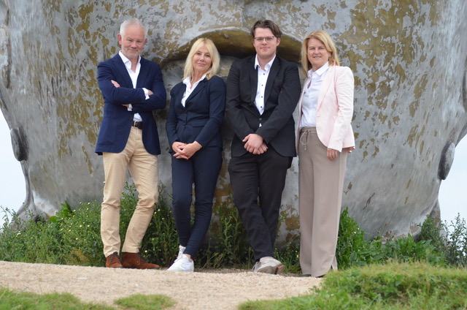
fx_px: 3107
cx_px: 234
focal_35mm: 240
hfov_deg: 8.6
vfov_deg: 5.7
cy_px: 155
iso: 2500
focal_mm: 160
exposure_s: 1/2500
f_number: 6.3
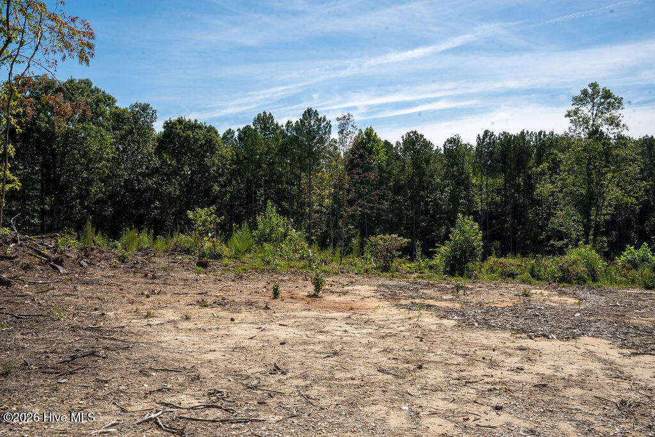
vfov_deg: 38.3
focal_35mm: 35
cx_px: 328
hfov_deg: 55.0
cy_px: 218
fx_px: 630
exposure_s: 1/250
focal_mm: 34.6
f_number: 14
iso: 50
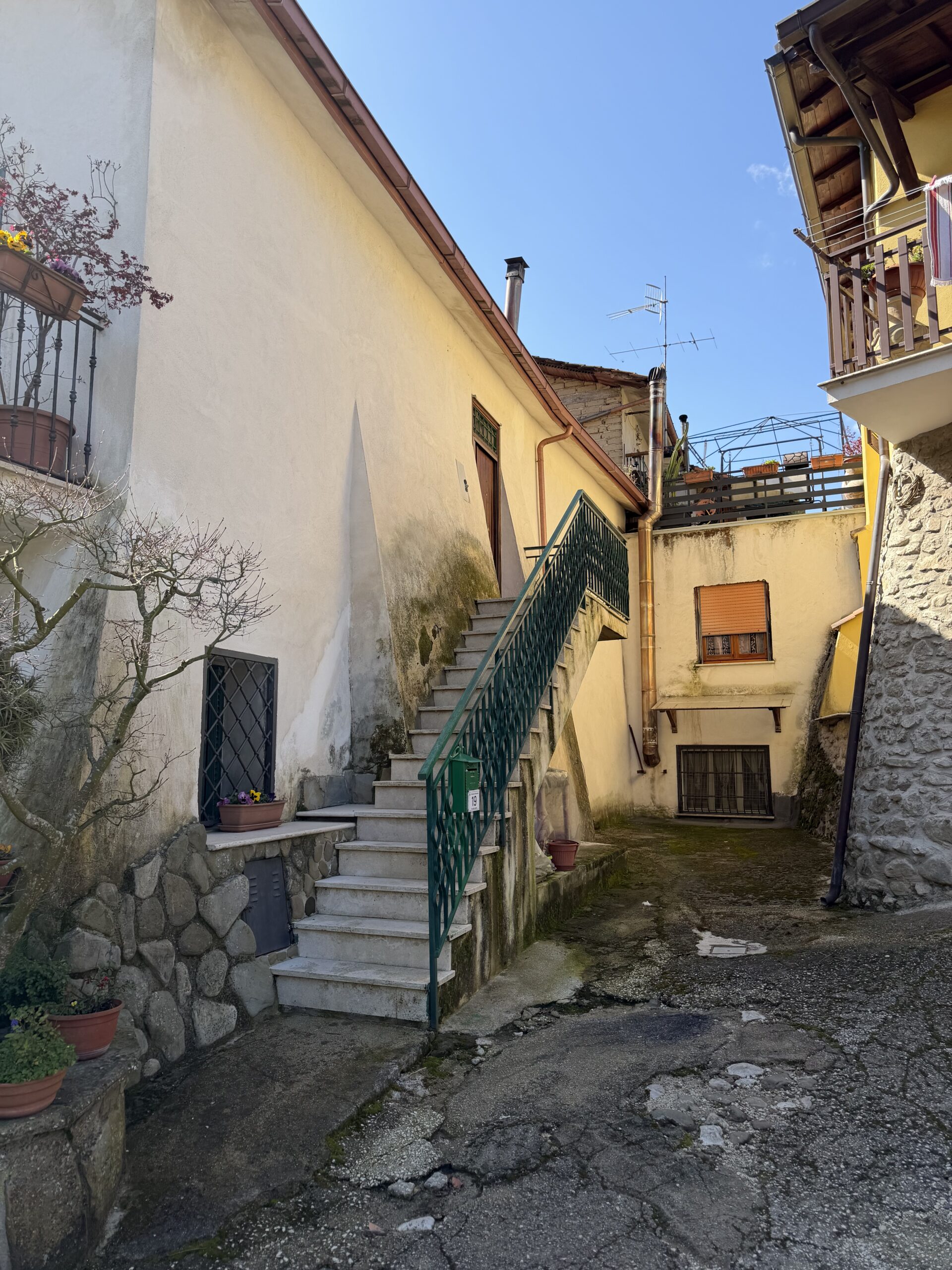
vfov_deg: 71.6
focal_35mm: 24
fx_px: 880
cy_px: 635
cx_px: 476
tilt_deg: +8.1
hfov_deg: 56.8
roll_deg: -0.1
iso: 80
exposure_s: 1/2000
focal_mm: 6.76
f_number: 1.78
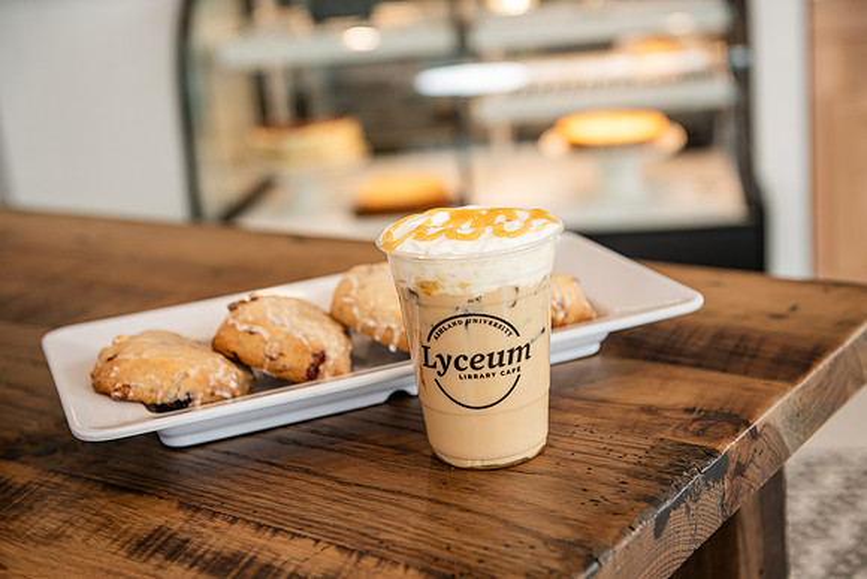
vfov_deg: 24.2
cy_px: 290
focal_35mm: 56
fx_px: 1349
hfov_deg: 35.6
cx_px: 434
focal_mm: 56
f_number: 3.5
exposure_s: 1/200
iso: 500
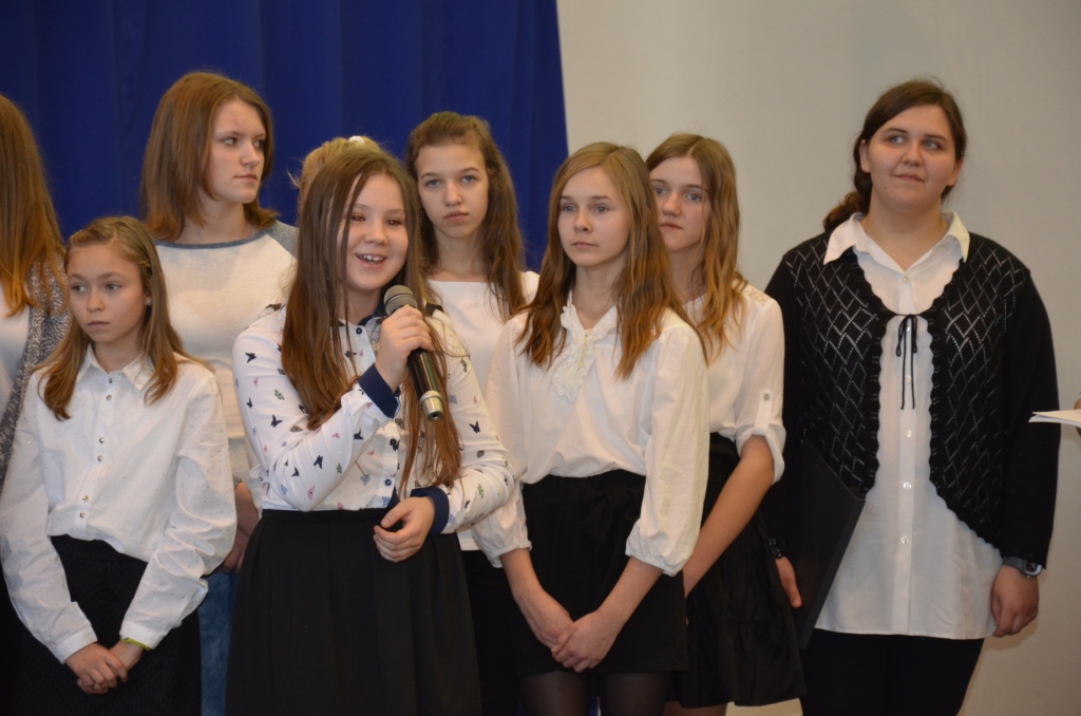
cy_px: 358
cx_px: 540
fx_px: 4719
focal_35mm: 158
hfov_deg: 13.1
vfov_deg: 8.7
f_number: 5.6
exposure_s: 1/60
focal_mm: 105
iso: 1100
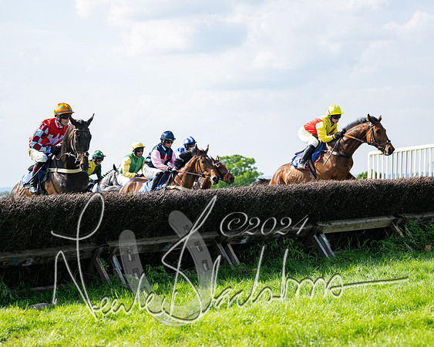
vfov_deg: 19.4
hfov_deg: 24.2
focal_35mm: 79
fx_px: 1013
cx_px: 217
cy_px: 174
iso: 400
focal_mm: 70
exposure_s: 1/5000
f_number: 3.2
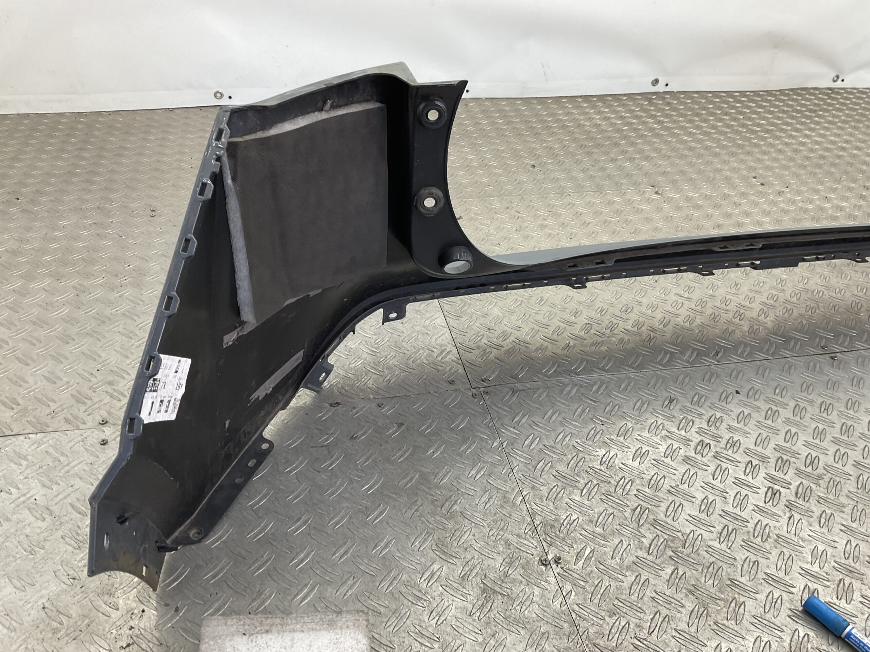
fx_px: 729
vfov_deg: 48.2
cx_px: 435
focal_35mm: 29
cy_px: 326
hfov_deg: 61.7
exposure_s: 1/100
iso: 25
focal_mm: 3
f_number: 1.8
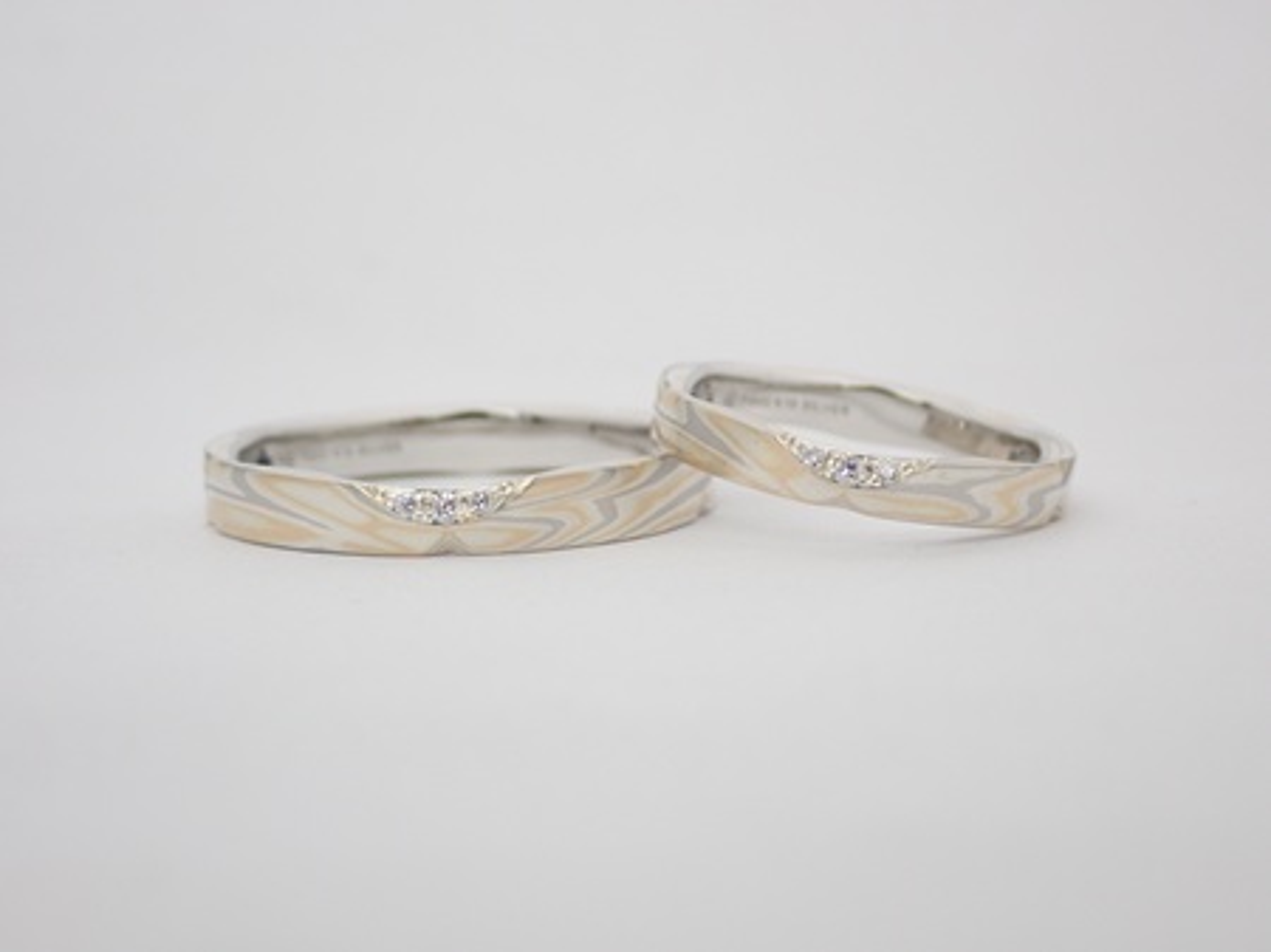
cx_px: 636
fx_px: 2826
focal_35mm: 77
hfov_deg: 25.3
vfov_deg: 19.1
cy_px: 476
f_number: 4.1
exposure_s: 1/125
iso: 200
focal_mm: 13.65
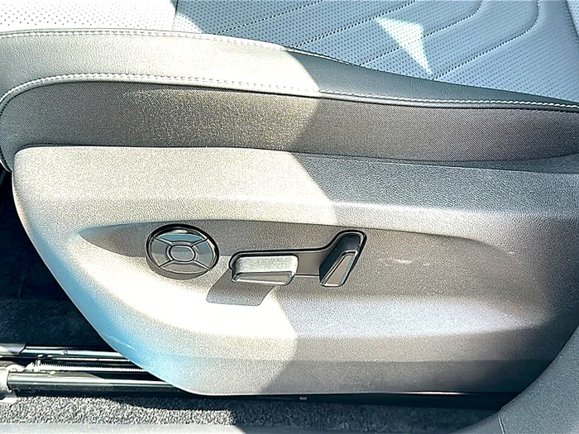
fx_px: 703
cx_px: 290
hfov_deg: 44.8
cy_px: 217
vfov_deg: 34.3
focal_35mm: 42
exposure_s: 1/499
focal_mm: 6.86
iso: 80
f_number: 1.78
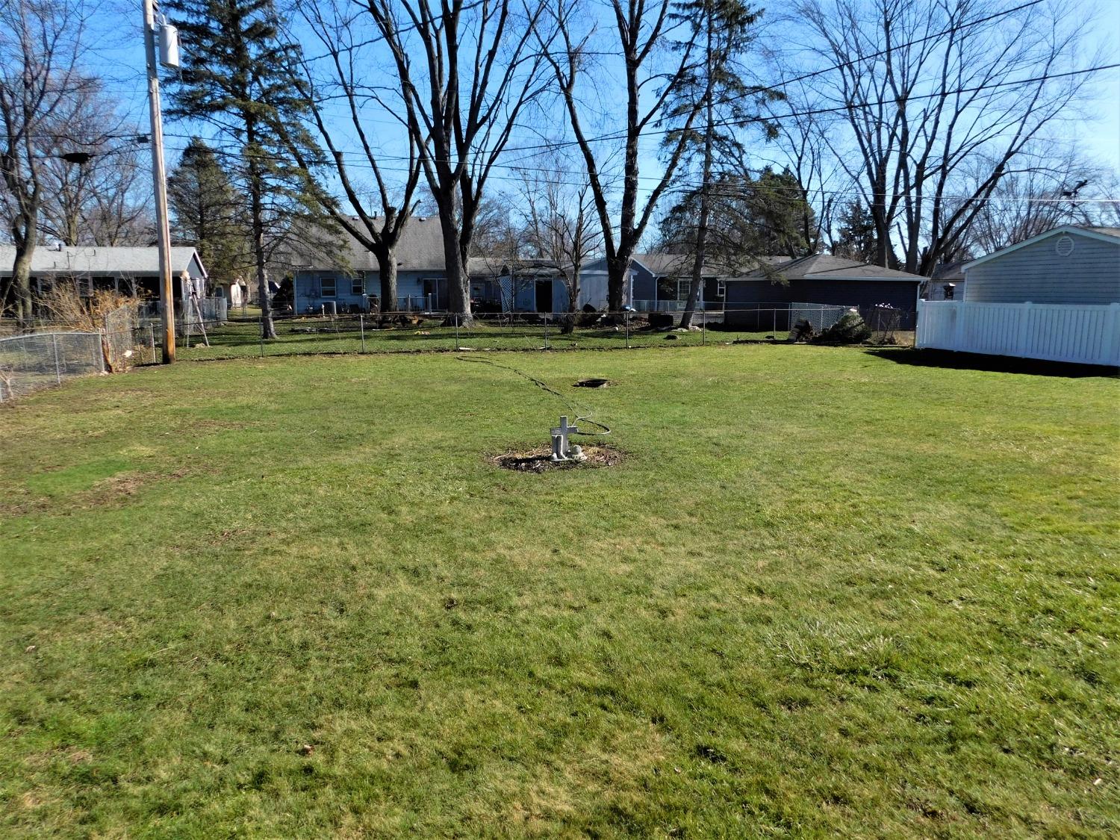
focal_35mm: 24
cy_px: 420
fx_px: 777
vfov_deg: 56.8
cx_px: 560
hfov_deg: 71.6
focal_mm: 4.1
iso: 125
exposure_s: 1/1250
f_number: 3
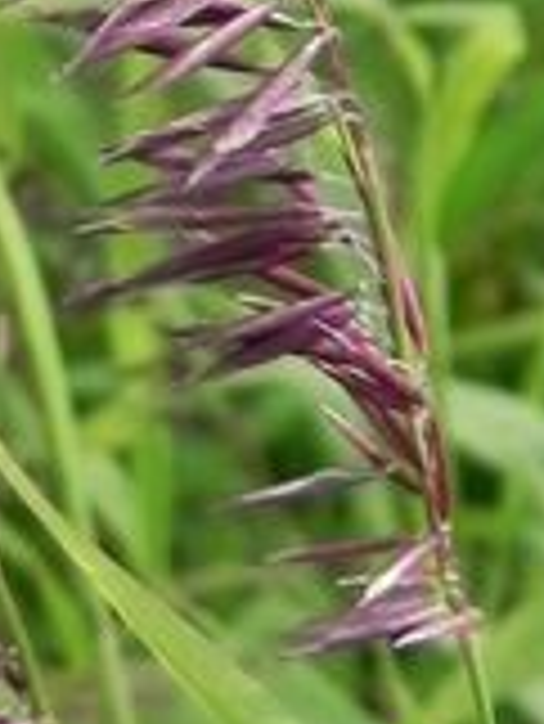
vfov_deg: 14.3
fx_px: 2699
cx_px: -638
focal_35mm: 129
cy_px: -369
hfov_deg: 10.3
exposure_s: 1/400
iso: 160
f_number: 3.5
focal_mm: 4.6
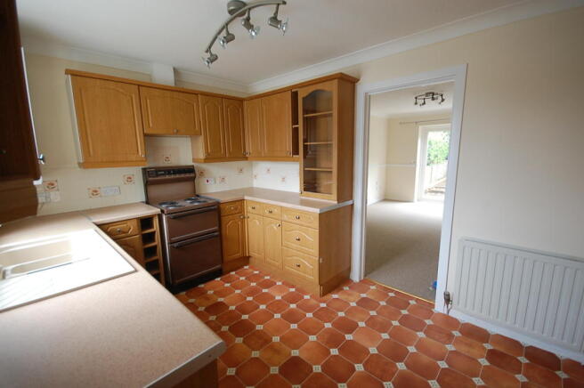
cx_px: 292
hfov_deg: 100.4
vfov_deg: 77.2
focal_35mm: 15
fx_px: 243
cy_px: 194
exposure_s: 1/13
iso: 800
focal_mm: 10
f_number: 4
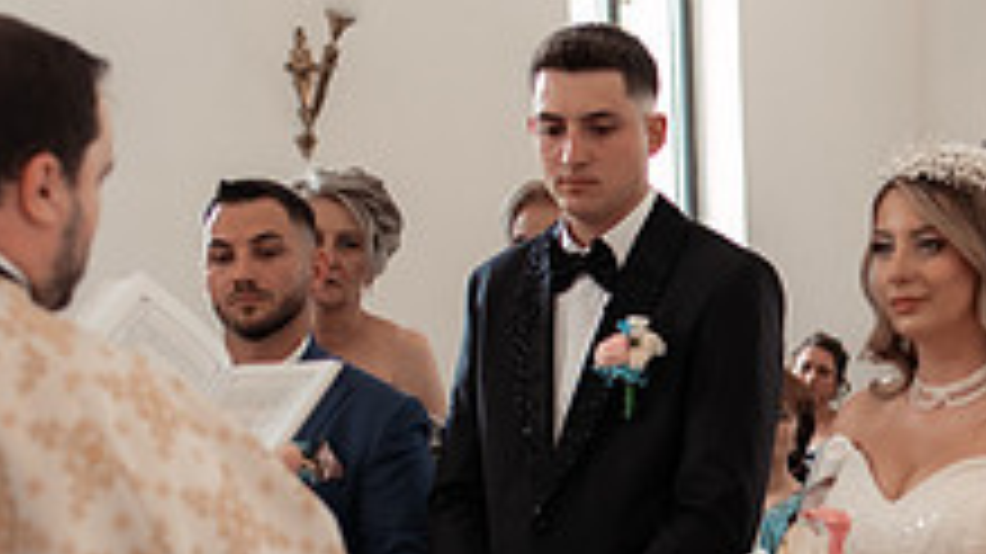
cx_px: 833
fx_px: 2535
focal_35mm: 97
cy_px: 687
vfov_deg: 12.2
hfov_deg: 21.6
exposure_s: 1/320
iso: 1000
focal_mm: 35
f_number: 2.5
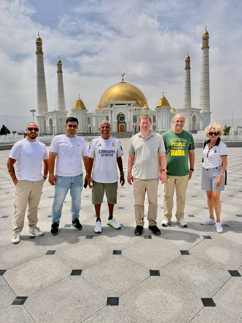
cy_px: 162
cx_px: 121
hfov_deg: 56.8
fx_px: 224
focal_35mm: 24
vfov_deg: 71.6
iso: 80
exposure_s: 1/9091
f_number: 1.78
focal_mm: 6.76
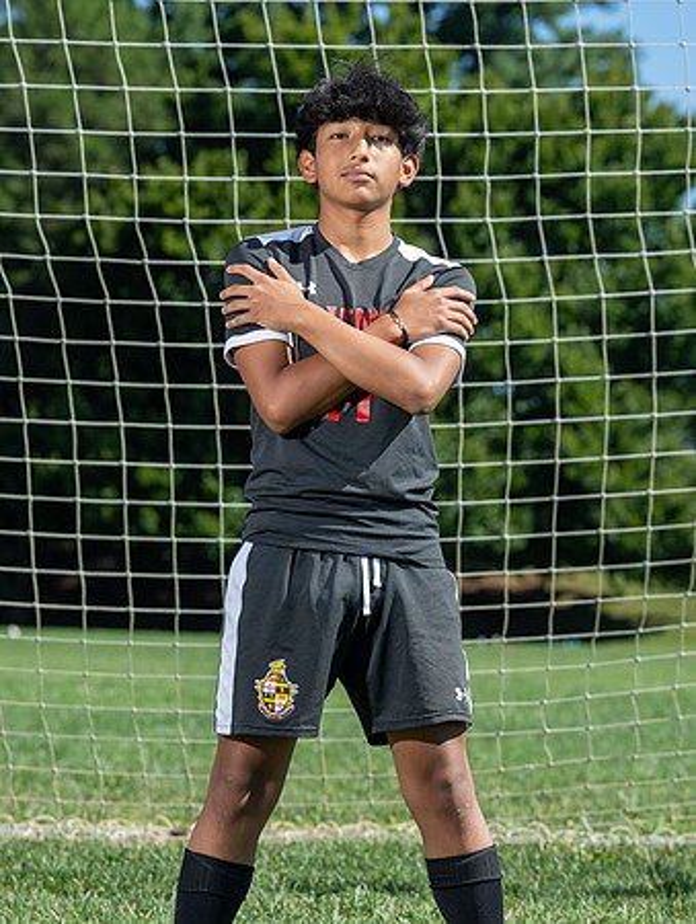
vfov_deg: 13.2
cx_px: 327
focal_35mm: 149
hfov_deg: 10.0
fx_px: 3983
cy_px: 446
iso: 100
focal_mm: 84
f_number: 4
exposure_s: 1/640
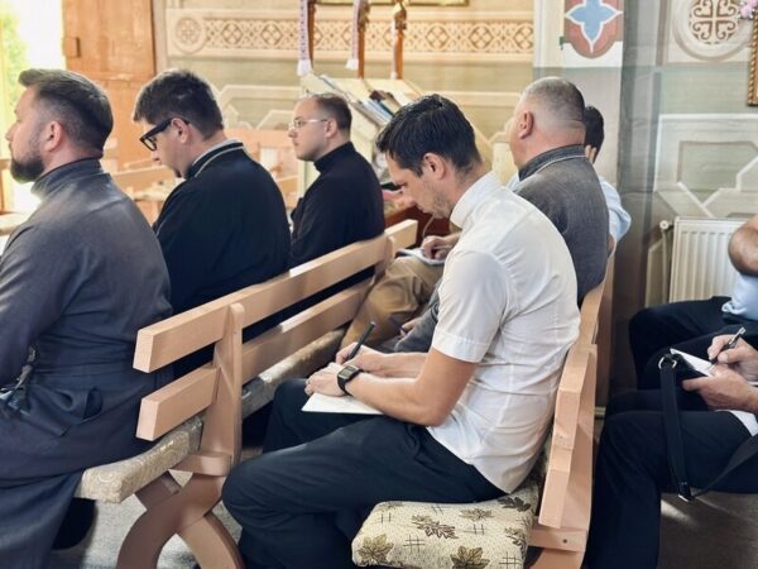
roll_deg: -0.9
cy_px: 284
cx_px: 379
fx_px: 1051
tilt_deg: -12.0
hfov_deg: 39.7
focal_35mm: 48
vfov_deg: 30.3
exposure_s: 1/33
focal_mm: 6.86
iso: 250
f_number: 1.78
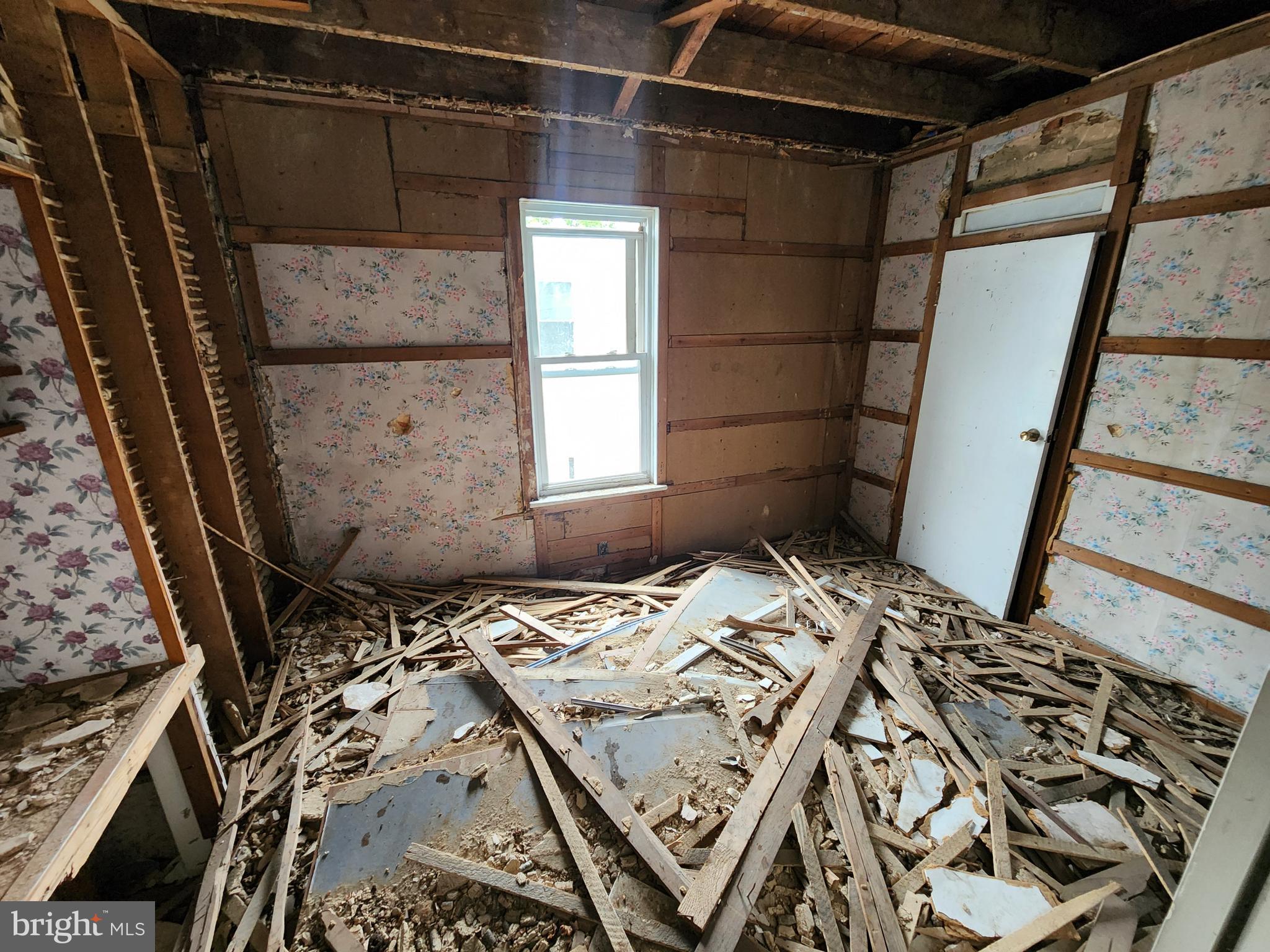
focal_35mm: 13
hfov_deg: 106.2
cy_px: 476
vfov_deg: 89.9
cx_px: 635
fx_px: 477
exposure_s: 1/30
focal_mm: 2.2
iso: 320
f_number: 2.2
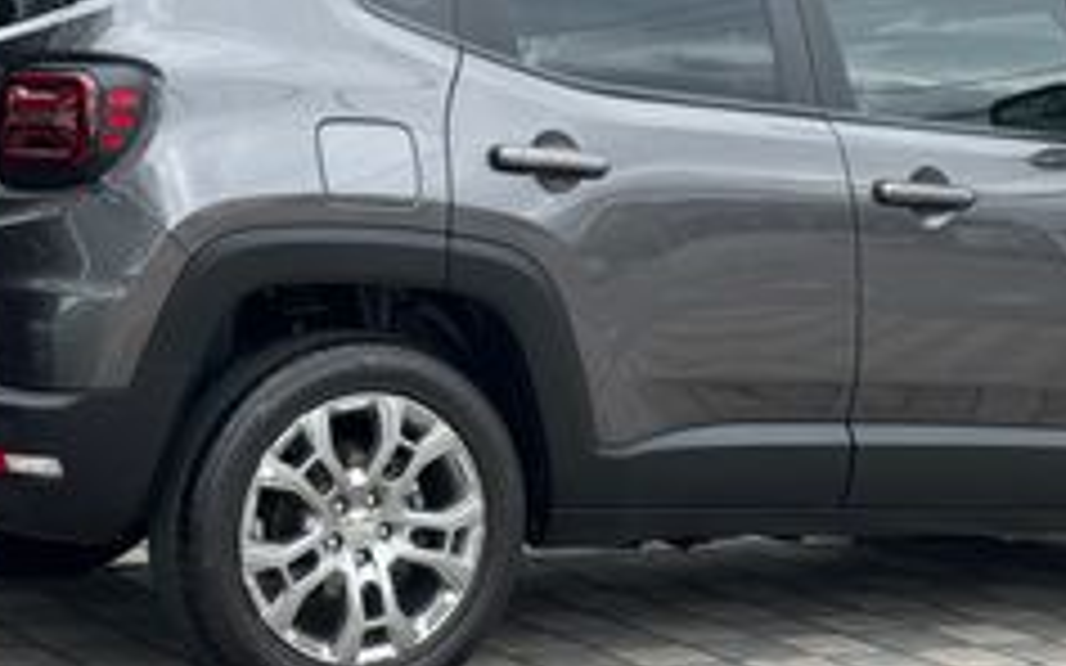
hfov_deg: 20.6
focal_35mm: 101
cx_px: 630
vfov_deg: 12.9
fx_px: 2934
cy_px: 140
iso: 64
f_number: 1.78
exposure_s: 1/980
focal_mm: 6.76
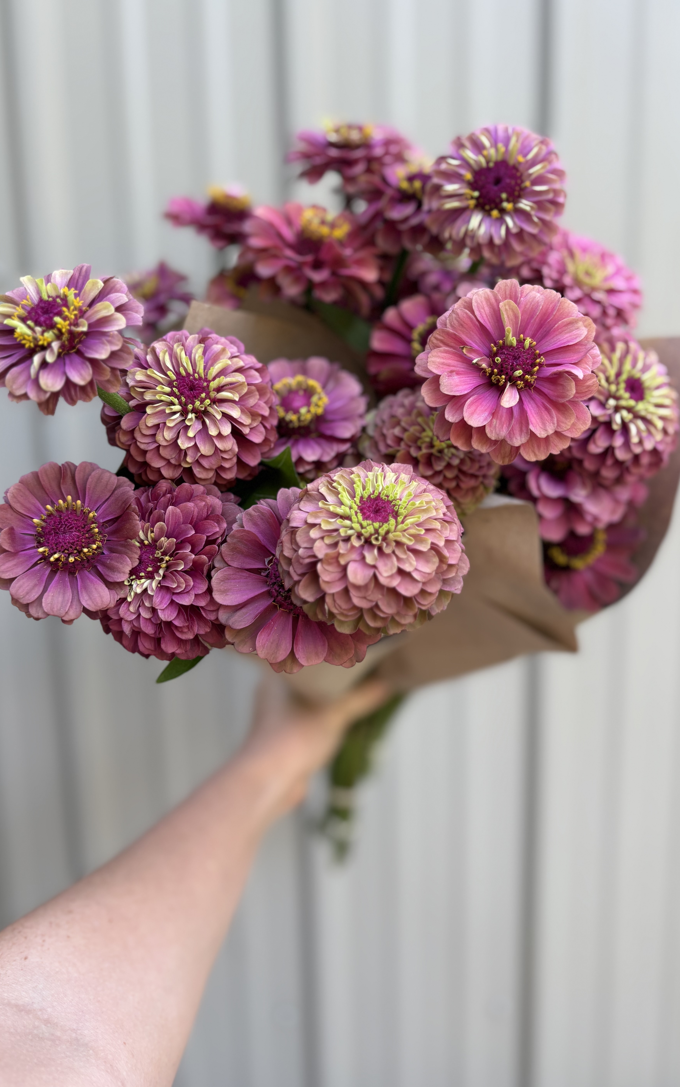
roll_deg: +0.7
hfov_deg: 44.5
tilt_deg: -11.0
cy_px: 540
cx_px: 361
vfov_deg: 66.5
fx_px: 830
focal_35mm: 28
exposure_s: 1/121
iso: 64
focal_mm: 5.96
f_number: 1.6
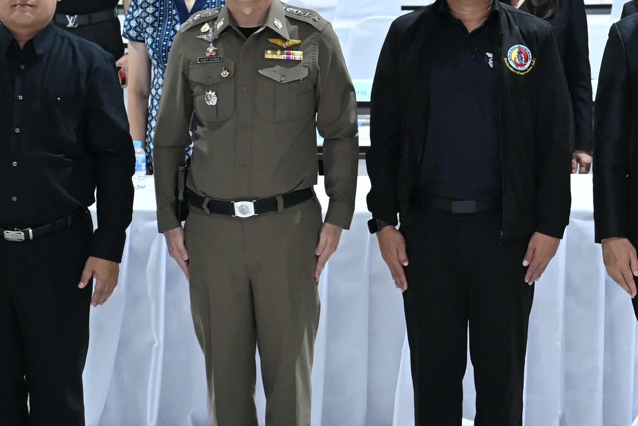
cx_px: 860
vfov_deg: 6.0
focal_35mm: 229
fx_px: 4058
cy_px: 71
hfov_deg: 8.8
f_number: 4
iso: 1600
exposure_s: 1/125
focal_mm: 74
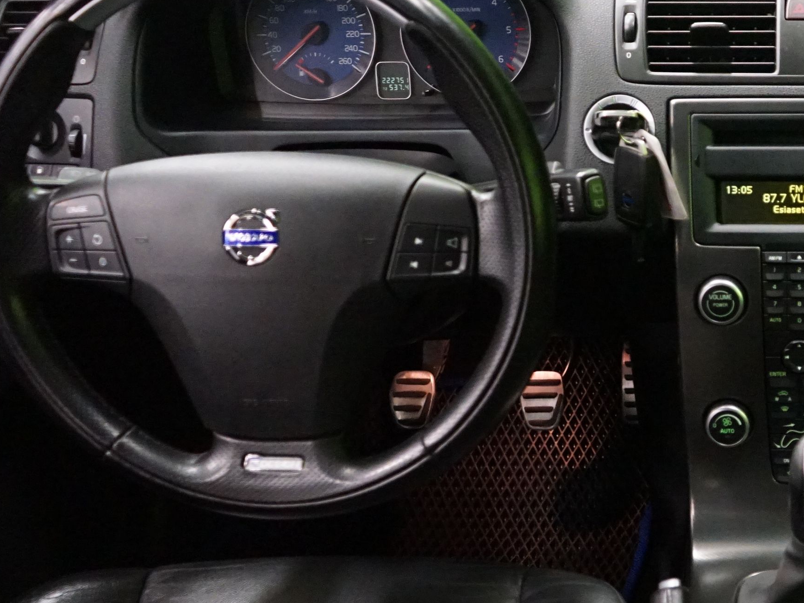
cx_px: 794
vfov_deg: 23.9
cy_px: 396
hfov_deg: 29.7
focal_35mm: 61
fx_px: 1417
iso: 6400
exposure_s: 1/30
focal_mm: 28
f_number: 3.5
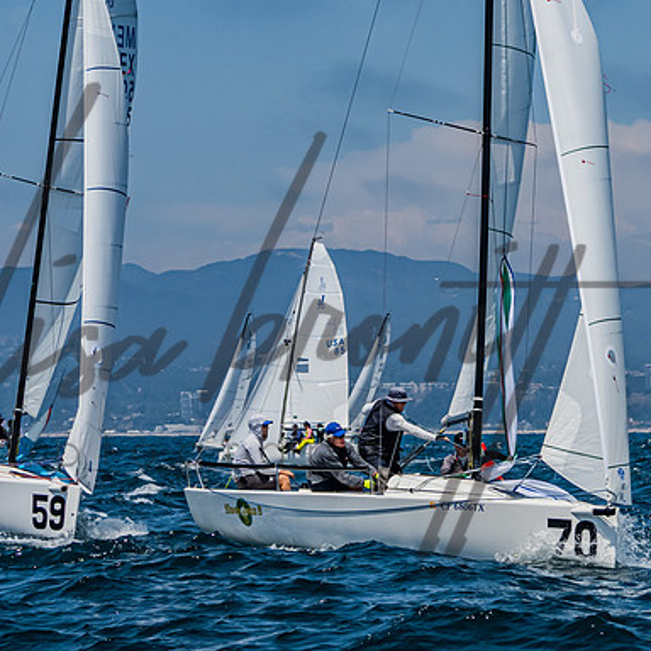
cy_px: 339
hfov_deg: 7.7
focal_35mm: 225
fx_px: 4787
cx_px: 777
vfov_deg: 7.8
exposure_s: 1/2500
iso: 400
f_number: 6.3
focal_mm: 92
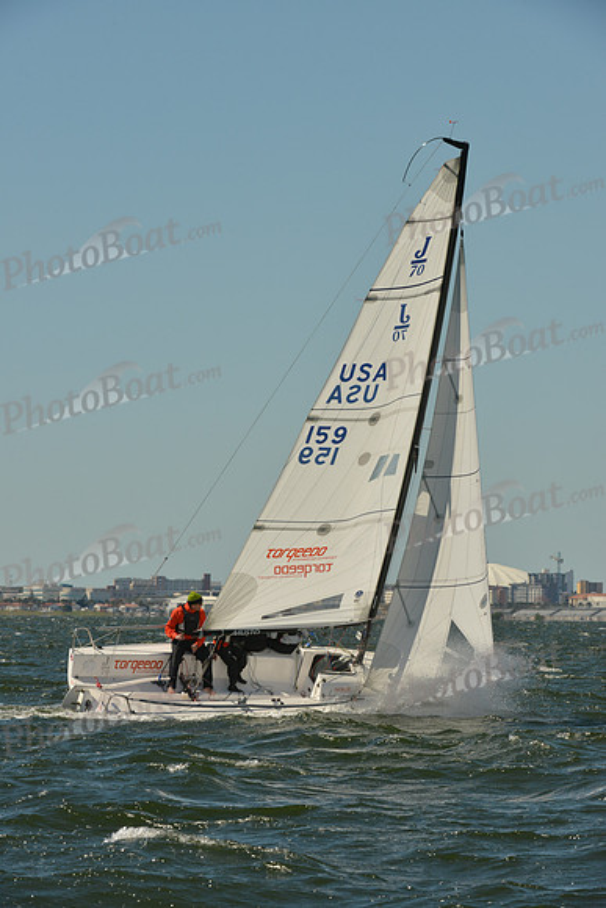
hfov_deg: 6.9
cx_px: 303
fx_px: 5047
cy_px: 454
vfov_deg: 10.3
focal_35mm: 200
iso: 500
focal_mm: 200
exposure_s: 1/1000
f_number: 13
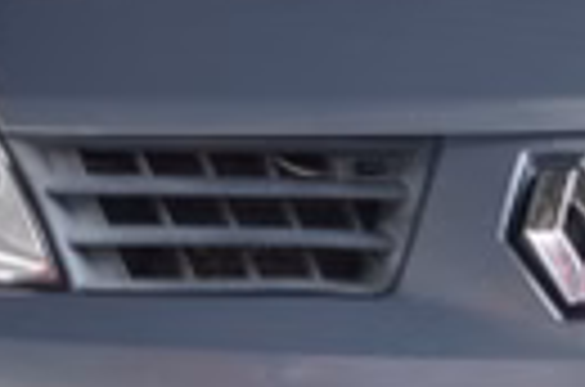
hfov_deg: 3.0
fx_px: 11235
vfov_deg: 2.0
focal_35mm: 693
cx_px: -202
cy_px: 122
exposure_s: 1/60
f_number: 5.3
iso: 450
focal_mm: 75
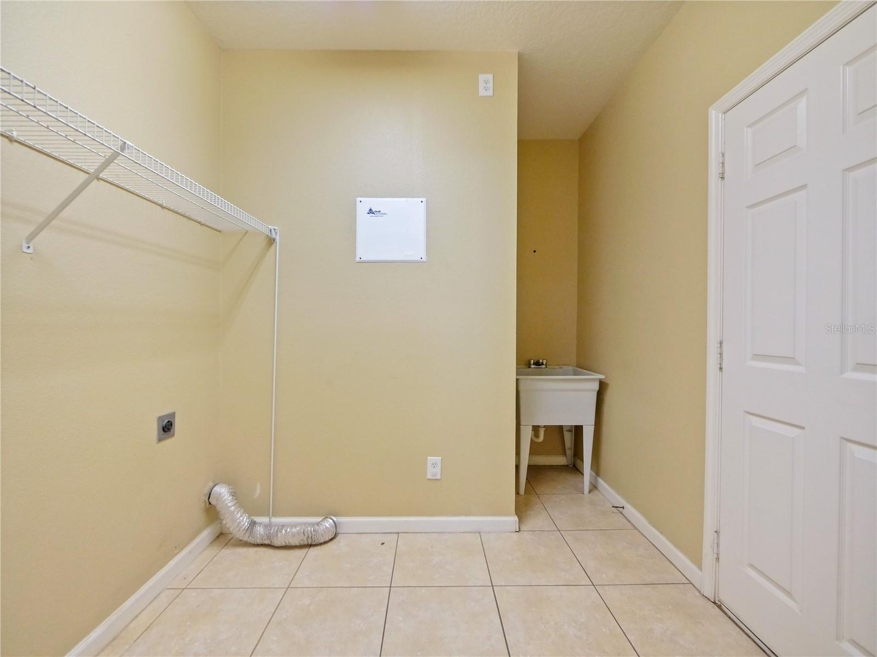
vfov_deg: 85.6
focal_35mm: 14
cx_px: 438
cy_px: 328
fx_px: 355
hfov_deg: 102.1
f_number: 4
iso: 3200
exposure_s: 1/60
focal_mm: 7
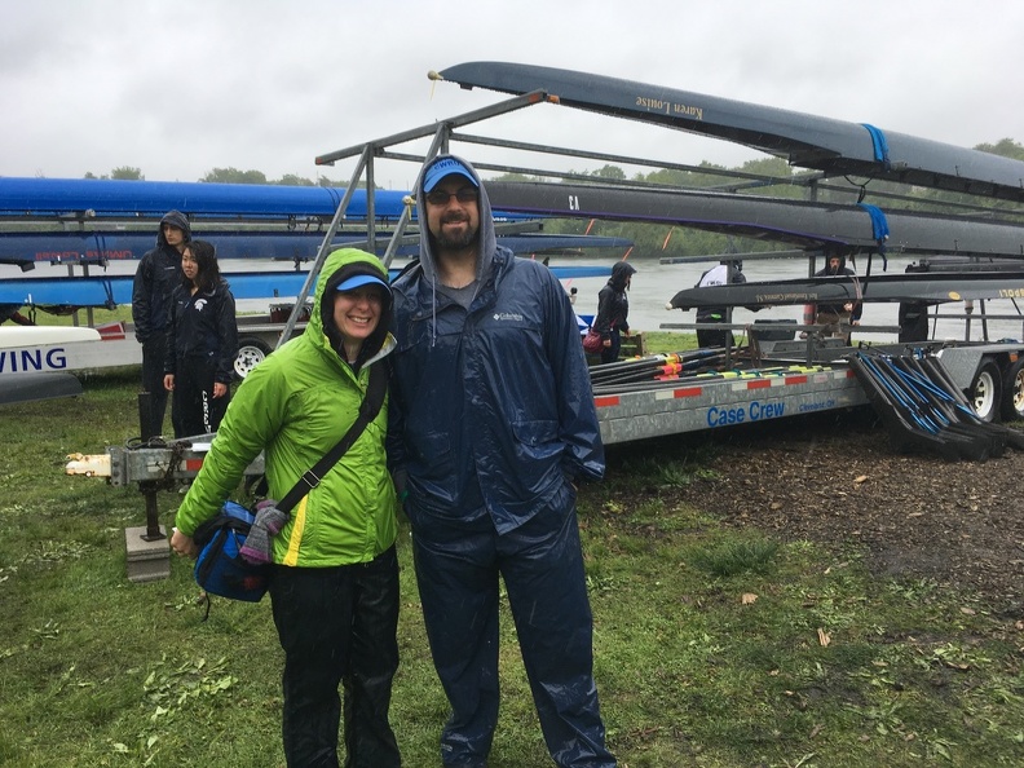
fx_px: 858
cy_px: 384
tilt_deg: -8.6
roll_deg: +0.3
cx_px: 512
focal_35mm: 29
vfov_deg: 48.2
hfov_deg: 61.7
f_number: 2.2
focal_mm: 4.15
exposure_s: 1/349
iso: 25
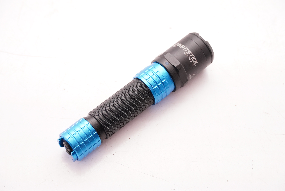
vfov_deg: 17.2
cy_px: 96
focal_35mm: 80
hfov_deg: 25.5
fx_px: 630
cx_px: 142
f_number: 5.6
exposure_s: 1/125
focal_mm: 53
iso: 640
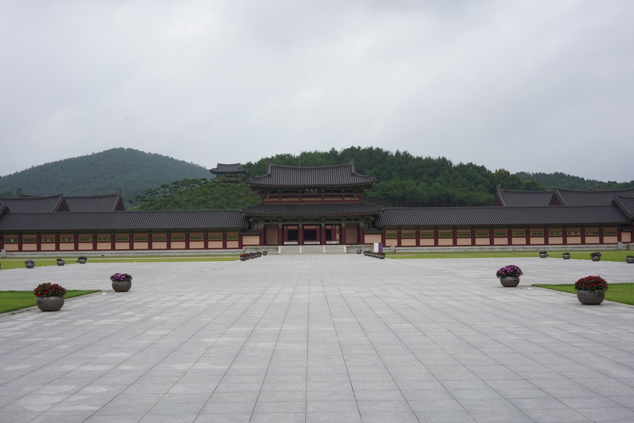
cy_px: 212
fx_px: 616
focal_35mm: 35
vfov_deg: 37.9
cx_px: 317
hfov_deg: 54.4
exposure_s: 1/80
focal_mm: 35
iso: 400
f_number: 20
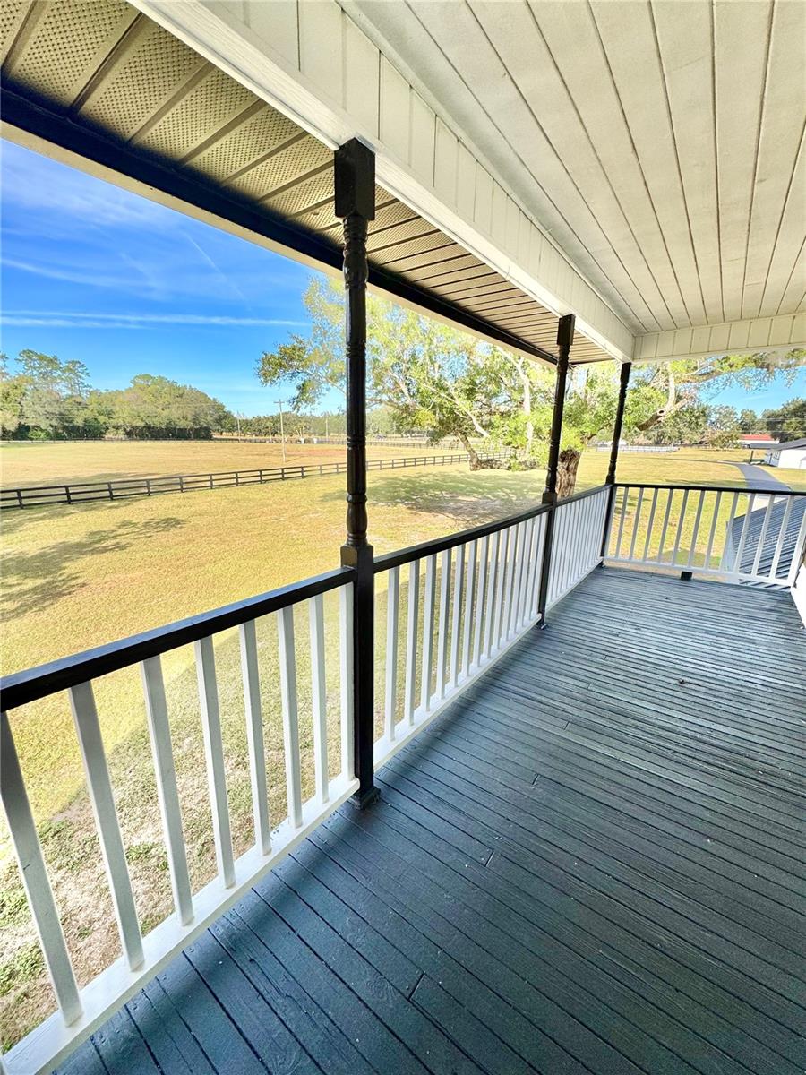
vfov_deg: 102.1
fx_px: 435
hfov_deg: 85.7
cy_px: 538
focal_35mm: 14
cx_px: 403
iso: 40
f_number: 2.2
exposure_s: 1/620
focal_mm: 2.22
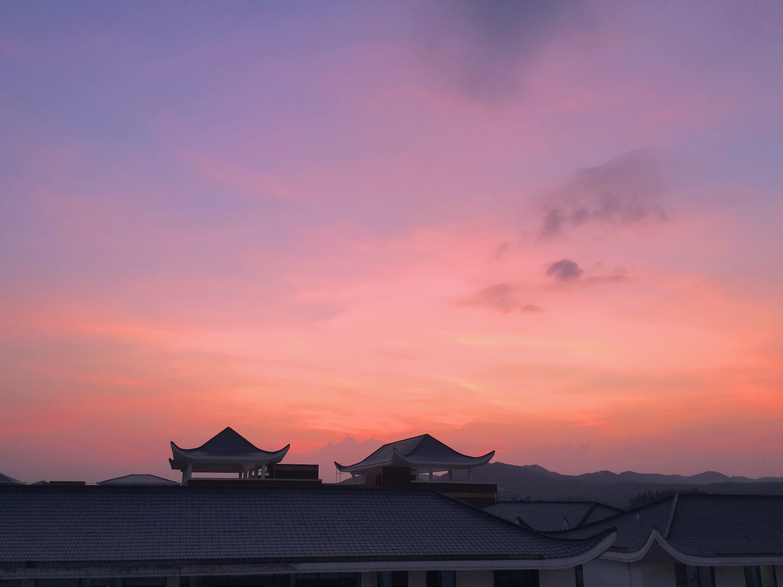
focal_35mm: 32
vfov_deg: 44.2
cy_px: 306
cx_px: 382
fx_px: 724
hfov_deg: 56.8
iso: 80
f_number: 2.2
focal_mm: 4.12
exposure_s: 1/30
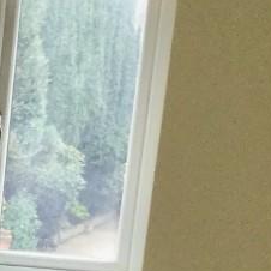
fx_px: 1098
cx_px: -289
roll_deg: -0.5
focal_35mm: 124
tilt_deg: -13.9
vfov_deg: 13.6
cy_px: 344
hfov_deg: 12.3
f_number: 2.4
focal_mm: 3.3
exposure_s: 1/33
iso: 80
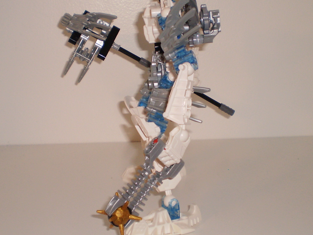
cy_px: 99
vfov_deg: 24.8
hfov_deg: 32.7
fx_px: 533
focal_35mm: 59
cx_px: 140
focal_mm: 6.3
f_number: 3.1
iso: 125
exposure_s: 1/30
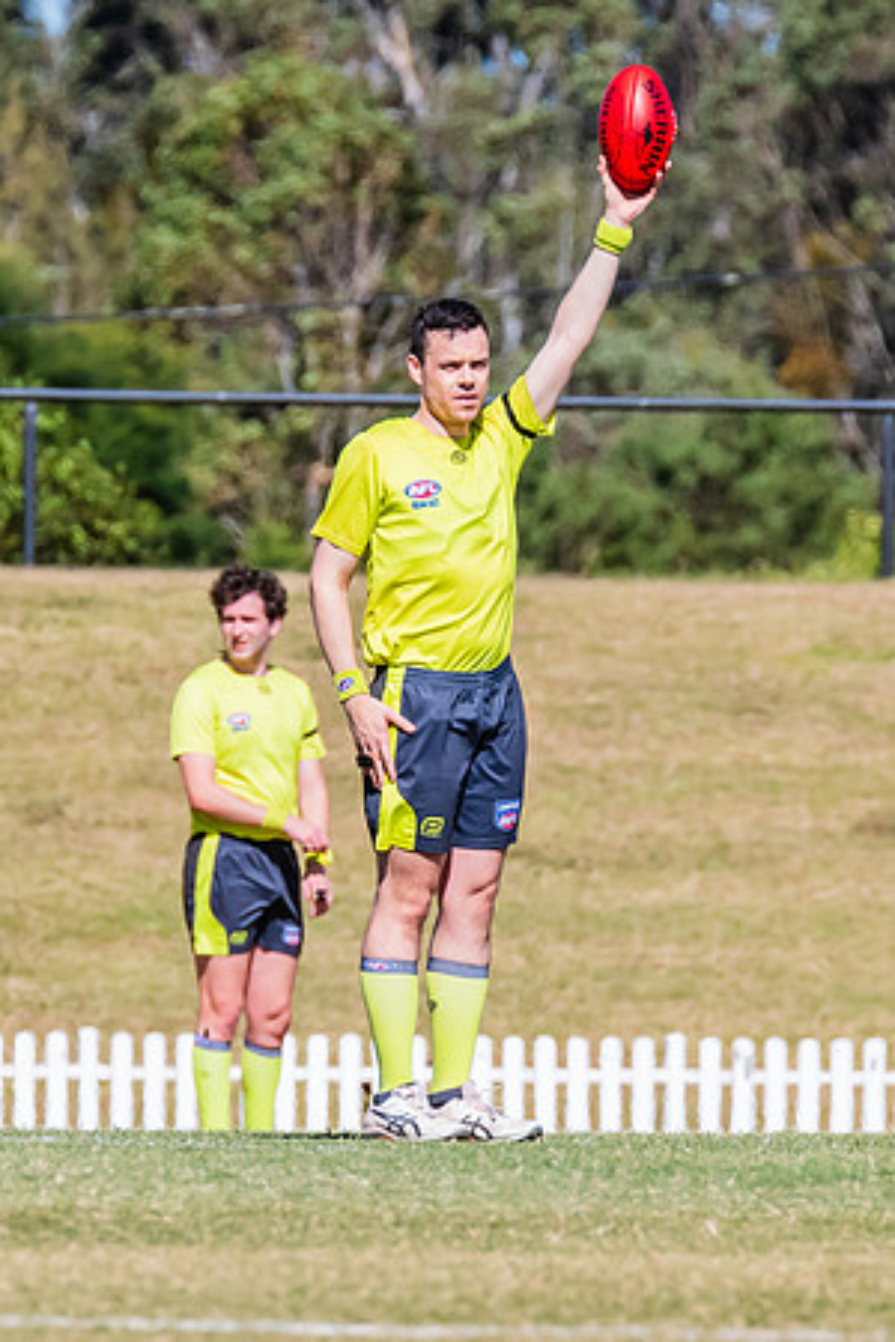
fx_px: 39603
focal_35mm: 1062
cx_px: 481
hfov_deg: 1.3
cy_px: 501
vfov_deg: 1.9
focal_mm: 420
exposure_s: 1/1600
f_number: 10
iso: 800
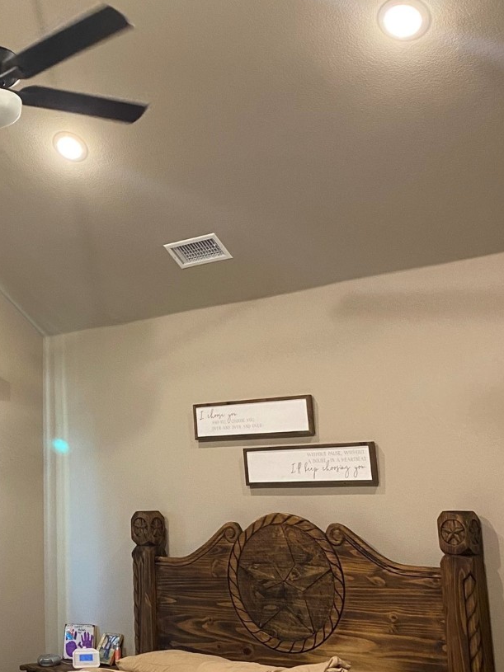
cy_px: 303
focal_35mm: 49
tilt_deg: +12.6
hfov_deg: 28.7
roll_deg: -0.2
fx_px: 951
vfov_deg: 38.9
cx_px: 63
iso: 500
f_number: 1.8
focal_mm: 4.25
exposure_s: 1/60
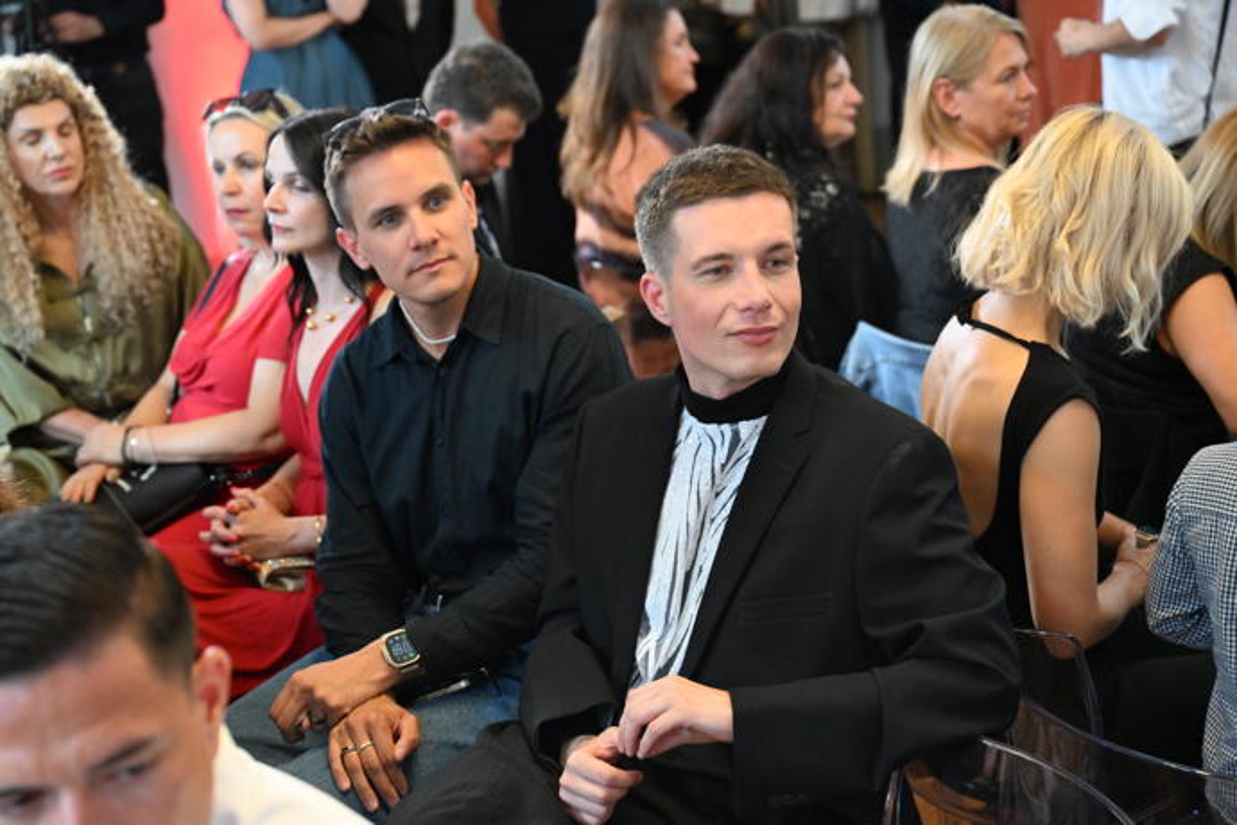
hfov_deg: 36.2
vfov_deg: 24.6
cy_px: 412
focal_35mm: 55
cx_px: 618
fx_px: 1890
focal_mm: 55
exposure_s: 1/200
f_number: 4
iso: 4000
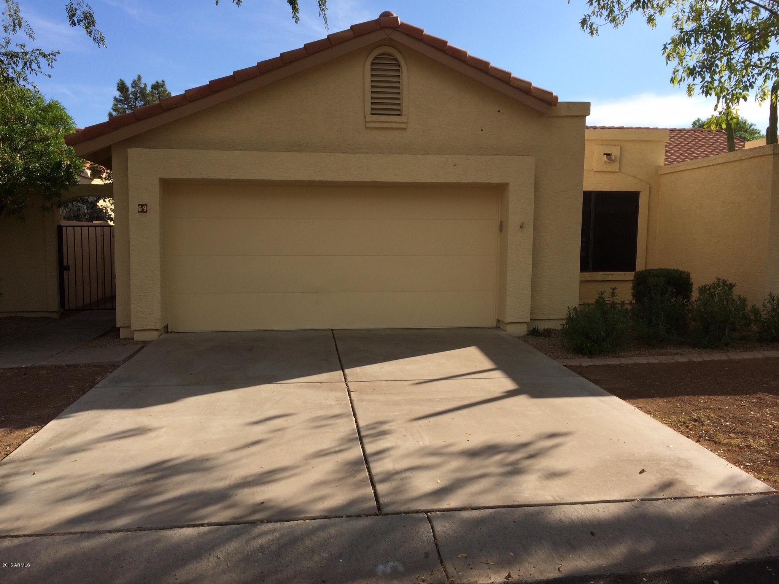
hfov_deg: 61.7
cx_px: 390
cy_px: 292
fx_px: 653
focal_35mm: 29
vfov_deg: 48.2
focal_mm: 4.15
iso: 32
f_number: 2.2
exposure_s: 1/2160
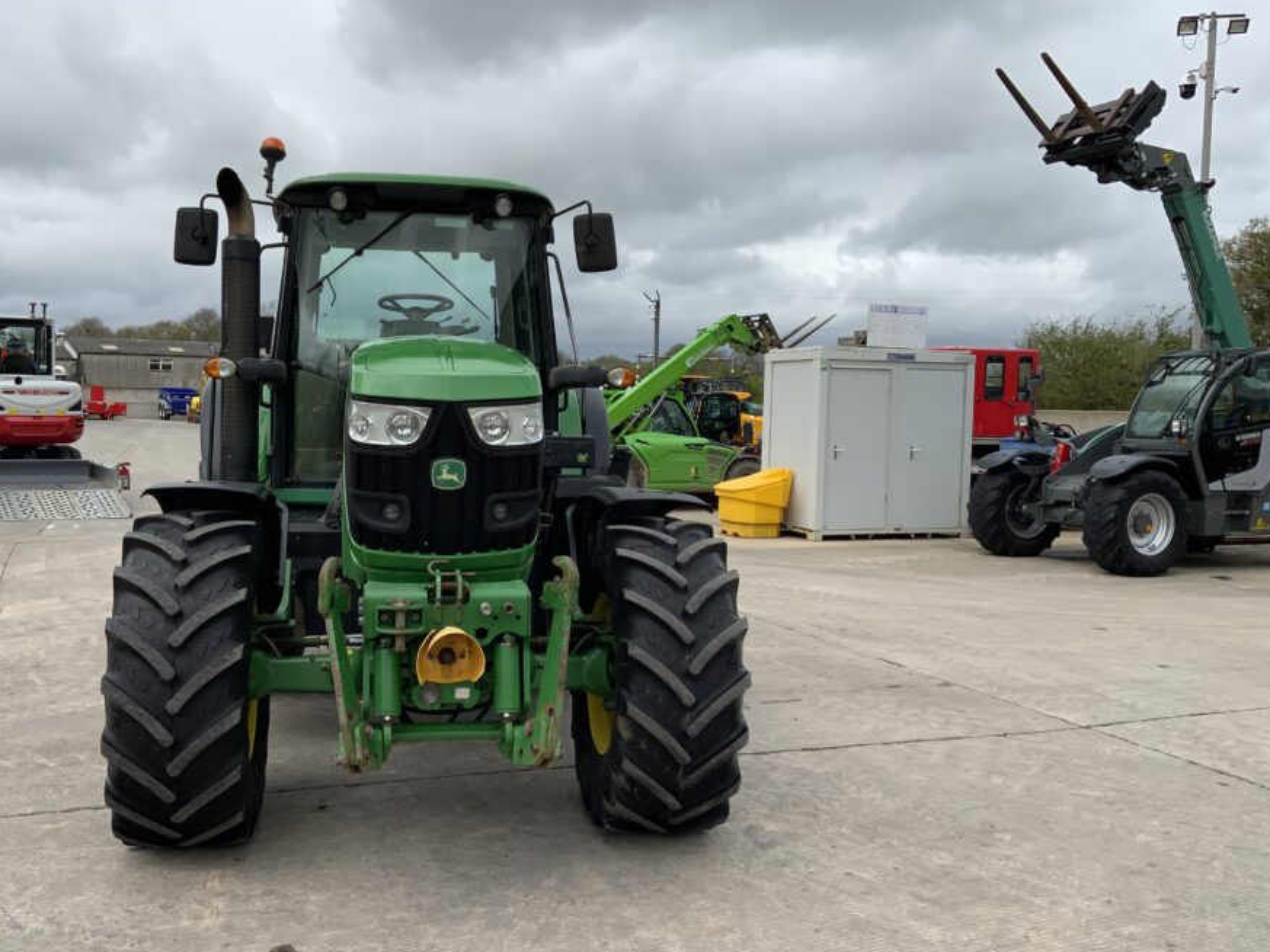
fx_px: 1248
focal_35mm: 34
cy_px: 474
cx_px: 534
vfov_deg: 41.8
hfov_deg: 53.7
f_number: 1.8
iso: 16
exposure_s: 1/2227
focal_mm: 3
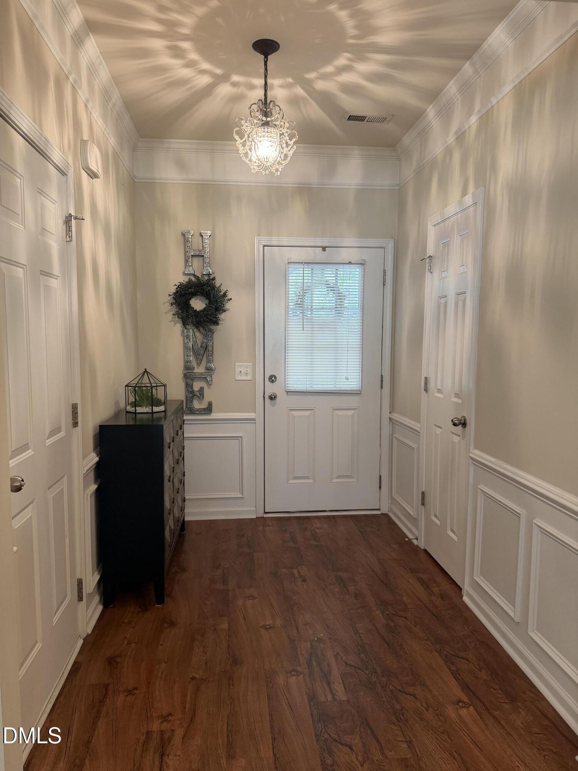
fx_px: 534
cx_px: 289
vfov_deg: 71.6
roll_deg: -0.7
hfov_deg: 56.8
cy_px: 386
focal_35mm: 24
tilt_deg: -5.7
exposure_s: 1/60
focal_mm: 6.76
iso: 200
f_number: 1.78
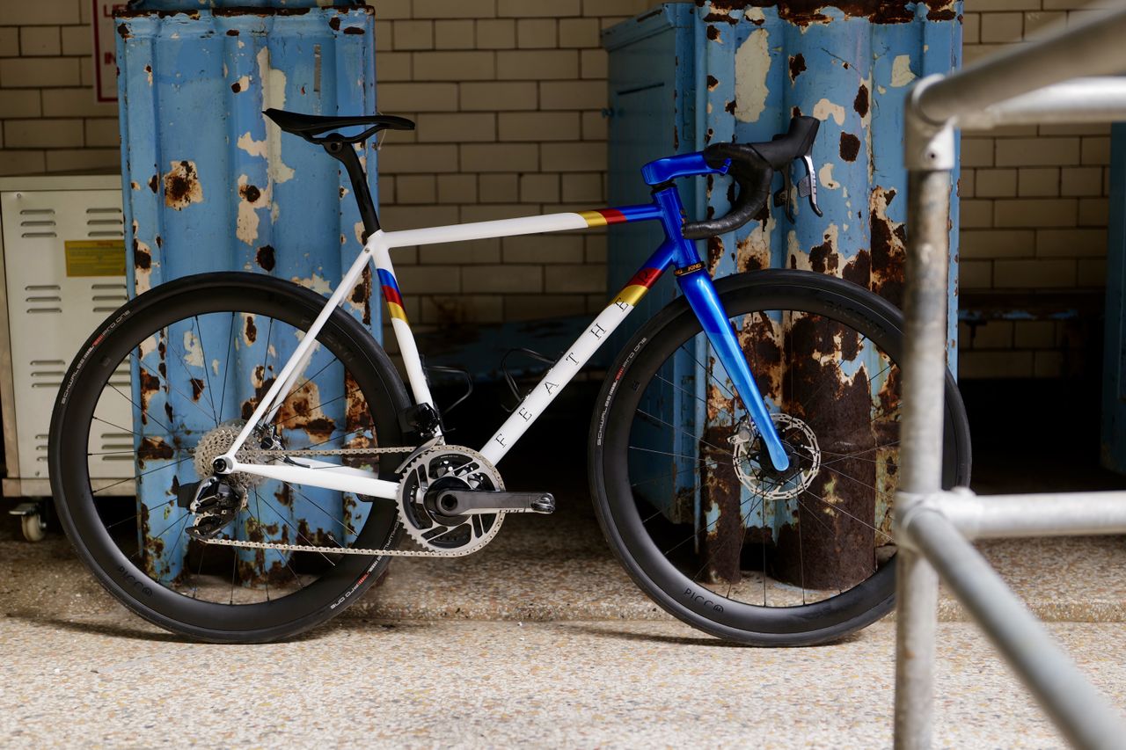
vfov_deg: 27.0
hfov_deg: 39.6
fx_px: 1564
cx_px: 563
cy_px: 375
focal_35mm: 50
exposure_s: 1/125
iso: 100
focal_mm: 50
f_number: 2
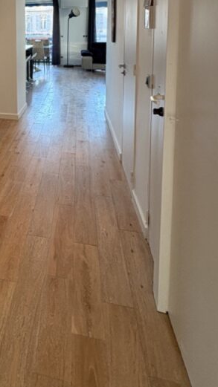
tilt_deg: -3.9
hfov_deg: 35.2
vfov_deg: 57.1
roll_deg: -1.1
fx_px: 308
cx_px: -1
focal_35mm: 30
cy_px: 53
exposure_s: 1/100
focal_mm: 2.22
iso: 200
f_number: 2.2
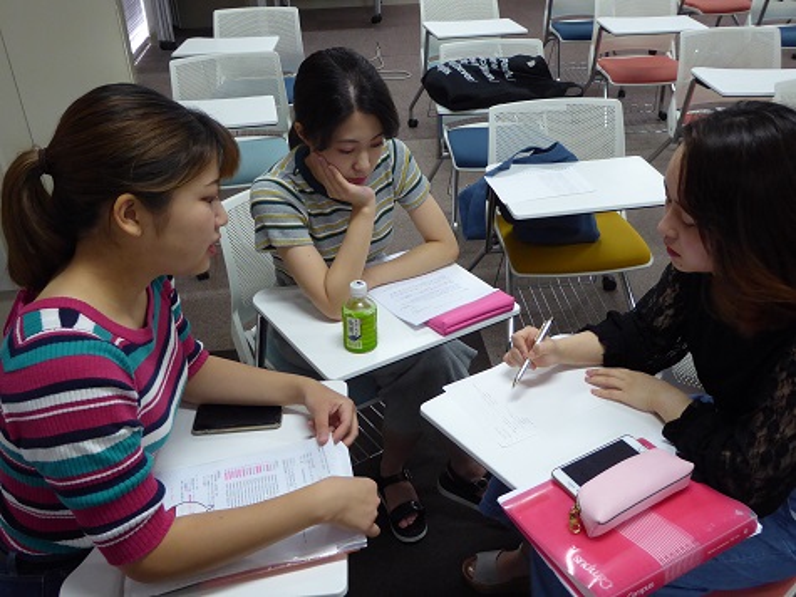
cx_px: 398
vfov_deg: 42.9
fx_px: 759
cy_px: 298
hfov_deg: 55.4
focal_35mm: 33
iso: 400
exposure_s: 1/60
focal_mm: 5.8
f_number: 3.6
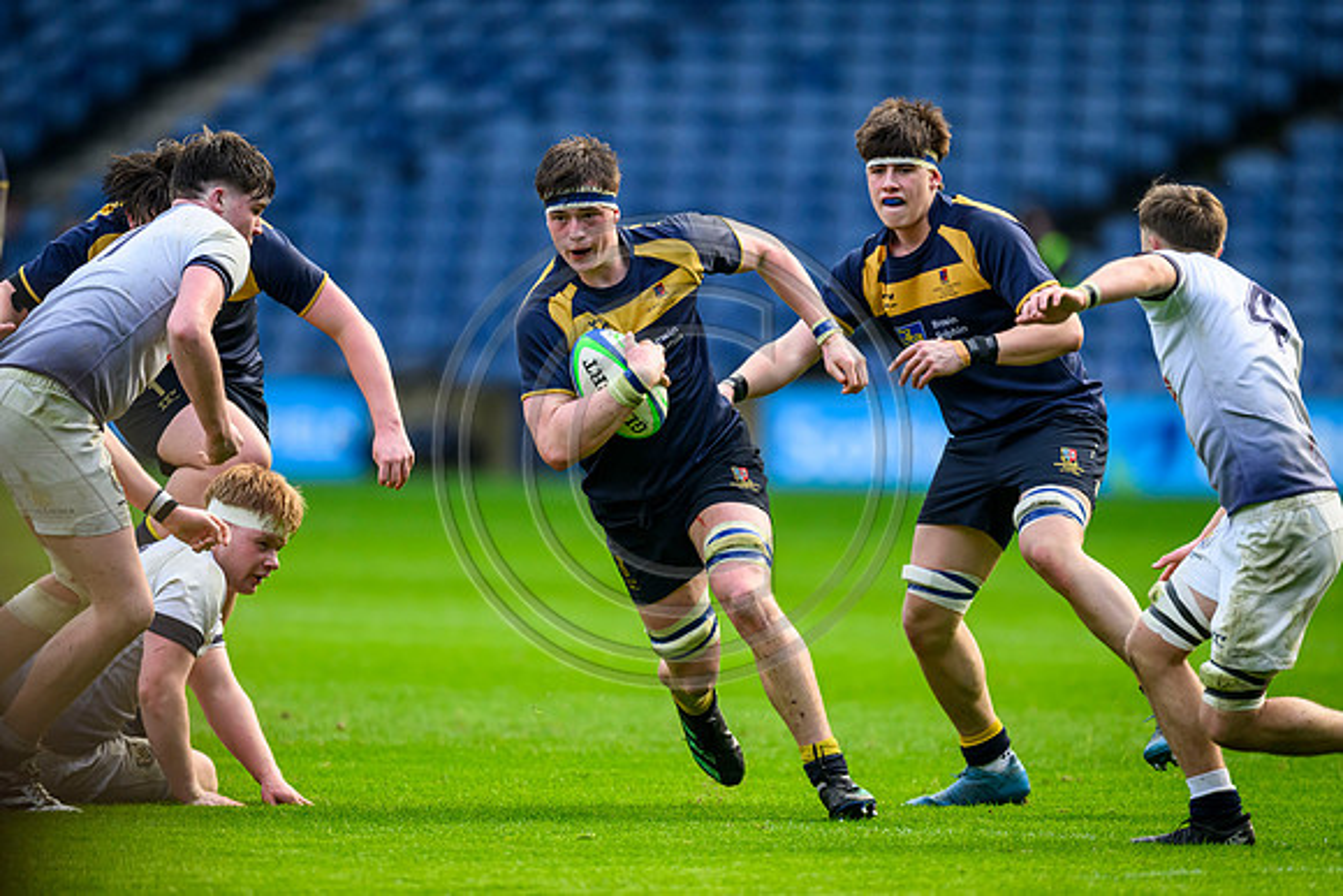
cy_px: 448
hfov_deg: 3.7
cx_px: 672
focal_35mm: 560
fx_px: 20895
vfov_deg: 2.5
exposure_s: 1/1600
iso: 2000
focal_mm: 560
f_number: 4
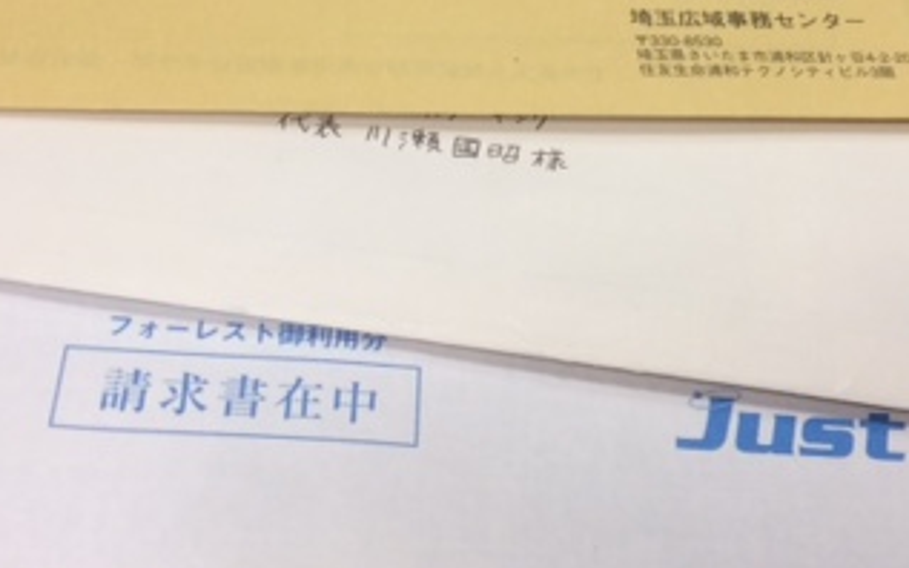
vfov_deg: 20.4
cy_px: 17
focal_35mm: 62
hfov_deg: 32.9
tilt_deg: -49.9
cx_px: 525
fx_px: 1536
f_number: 2.2
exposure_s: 1/33
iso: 50
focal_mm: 4.15
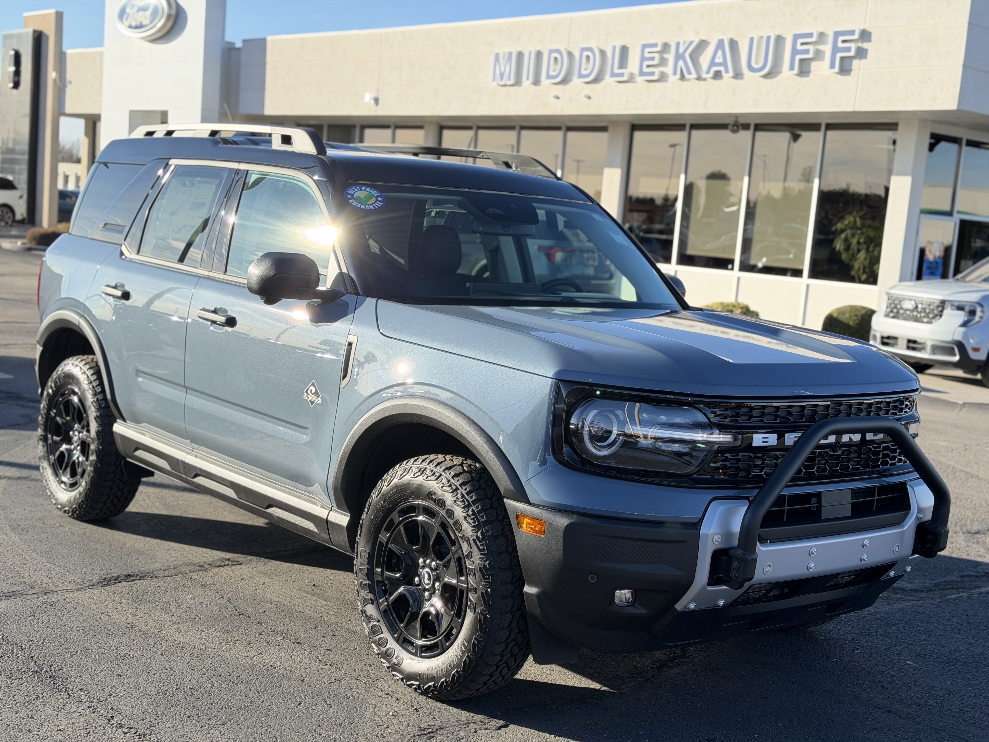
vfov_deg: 30.3
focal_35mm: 48
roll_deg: -5.1
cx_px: 494
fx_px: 1371
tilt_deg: -7.3
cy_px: 371
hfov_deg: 39.7
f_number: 1.78
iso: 80
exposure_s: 1/1222
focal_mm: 6.76
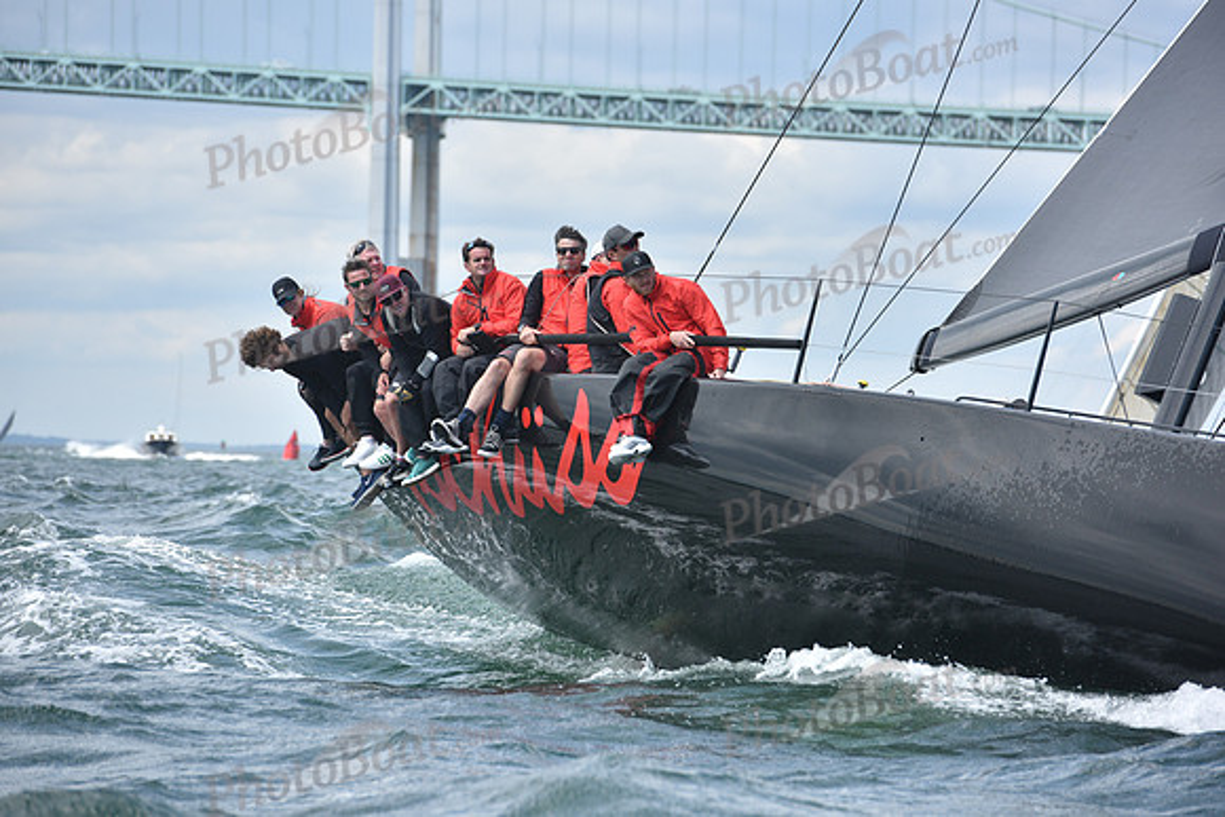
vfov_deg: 6.9
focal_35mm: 200
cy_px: 408
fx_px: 6807
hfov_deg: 10.3
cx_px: 612
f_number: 5.6
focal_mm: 200
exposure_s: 1/1000
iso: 250
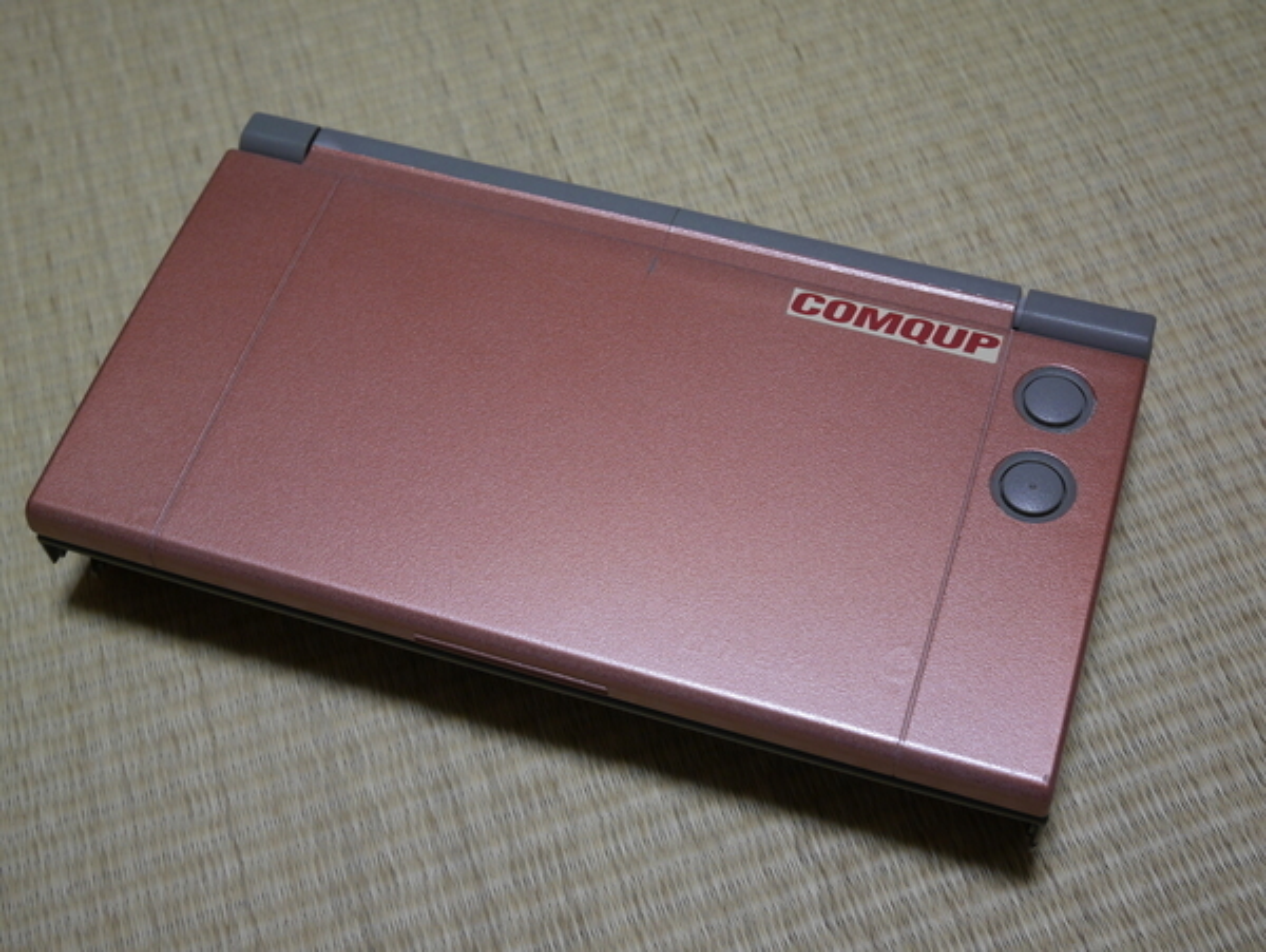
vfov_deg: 29.1
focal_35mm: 50
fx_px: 1830
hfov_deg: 38.2
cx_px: 633
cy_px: 476
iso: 800
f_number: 5.2
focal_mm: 25
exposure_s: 1/40
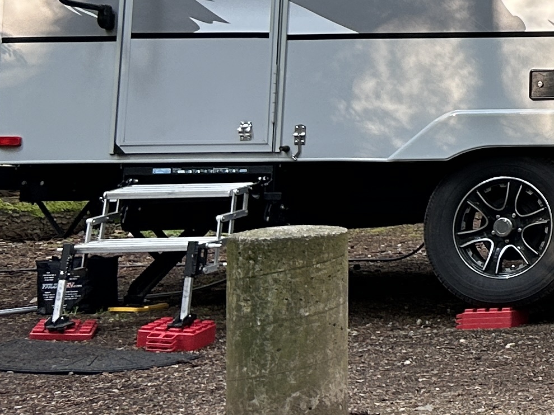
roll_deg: +0.8
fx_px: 1697
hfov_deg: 15.7
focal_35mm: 106
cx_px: 1008
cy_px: -50
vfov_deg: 13.7
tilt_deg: +6.5
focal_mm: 5.7
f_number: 1.5
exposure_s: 1/121
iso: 64
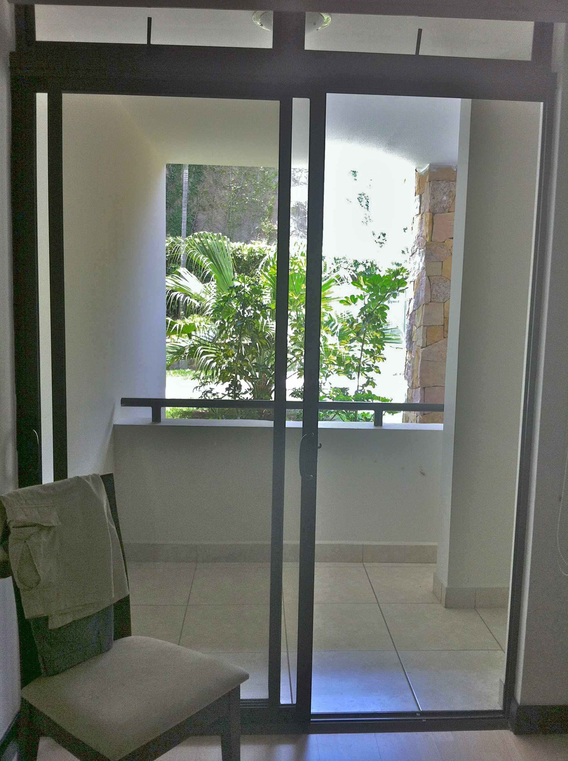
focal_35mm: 35
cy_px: 380
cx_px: 284
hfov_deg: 40.6
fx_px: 768
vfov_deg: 52.7
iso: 100
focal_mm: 3.85
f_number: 2.8
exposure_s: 1/50
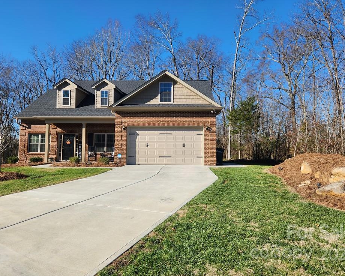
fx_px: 255
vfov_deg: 56.8
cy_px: 135
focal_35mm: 25
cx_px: 171
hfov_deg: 68.1
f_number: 1.8
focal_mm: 5.4
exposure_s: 1/1205
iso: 20
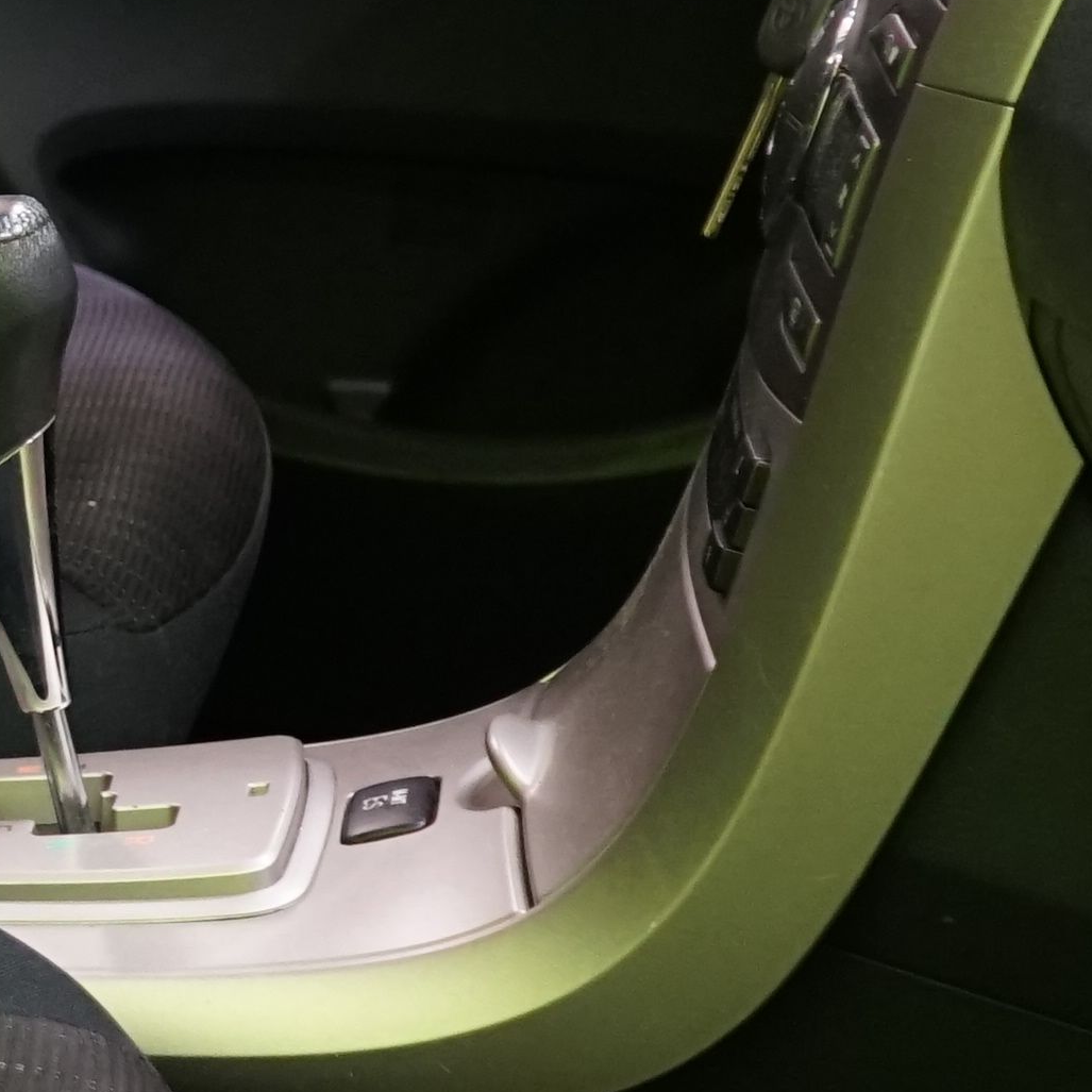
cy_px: 154
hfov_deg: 11.1
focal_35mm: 144
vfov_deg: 12.1
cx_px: -1006
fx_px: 5139
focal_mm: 29
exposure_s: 1/20
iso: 1600
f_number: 4
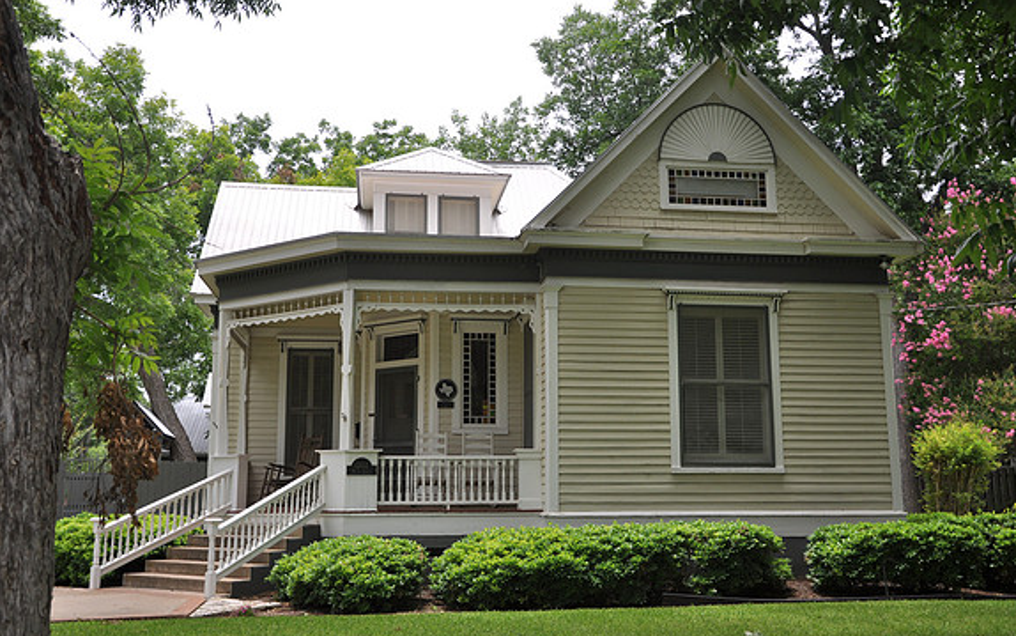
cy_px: 306
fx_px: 1025
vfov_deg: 34.4
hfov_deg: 52.7
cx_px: 512
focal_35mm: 37
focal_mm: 24
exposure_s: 1/200
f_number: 5.6
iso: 200
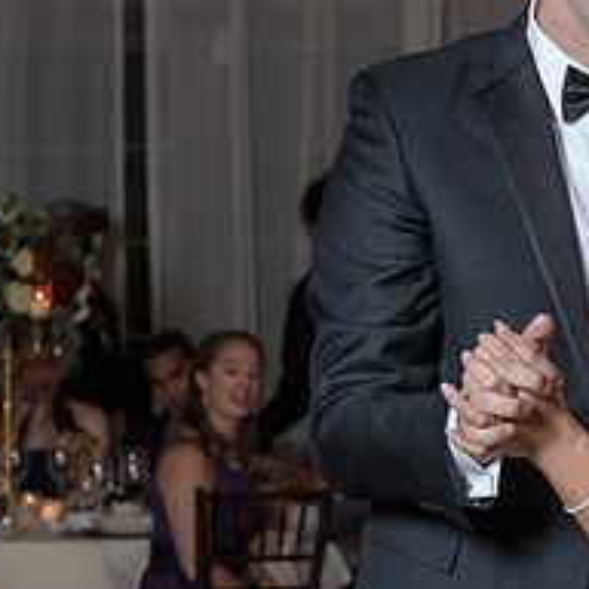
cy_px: 232
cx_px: 783
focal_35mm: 197
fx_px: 3792
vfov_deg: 8.9
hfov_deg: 8.7
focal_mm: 70
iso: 2000
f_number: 5.6
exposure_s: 1/100
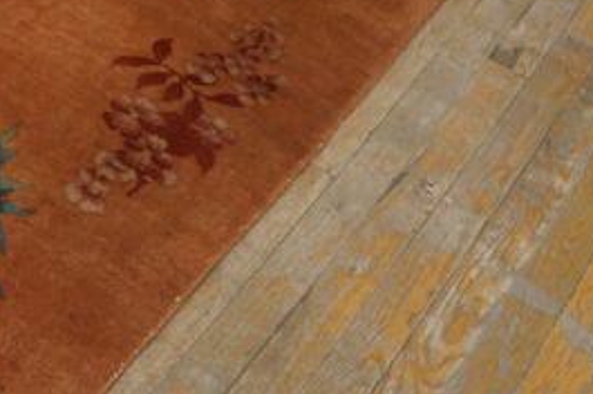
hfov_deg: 27.1
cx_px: -65
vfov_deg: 19.9
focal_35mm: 68
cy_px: 162
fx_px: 1119
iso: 640
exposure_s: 1/60
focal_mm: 20
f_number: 4
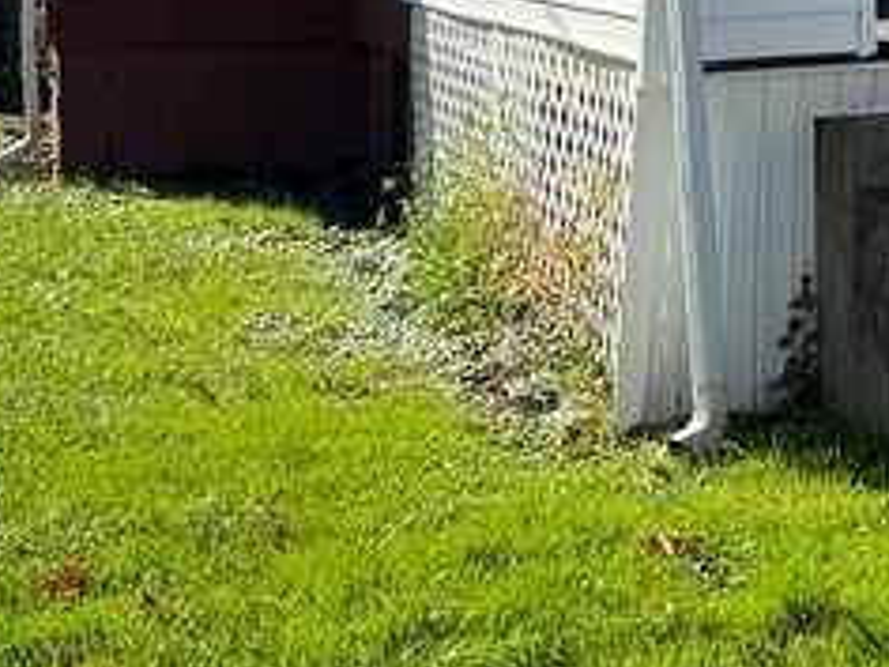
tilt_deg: +4.7
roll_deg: +0.9
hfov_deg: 18.2
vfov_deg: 13.5
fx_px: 2671
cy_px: -290
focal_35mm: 104
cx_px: 968
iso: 80
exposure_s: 1/3096
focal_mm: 6.76
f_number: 1.78
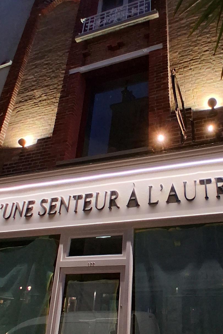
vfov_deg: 65.3
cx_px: 150
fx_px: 260
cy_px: 187
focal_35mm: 28
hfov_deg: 45.7
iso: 500
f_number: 2.2
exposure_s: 1/50
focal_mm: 1.4
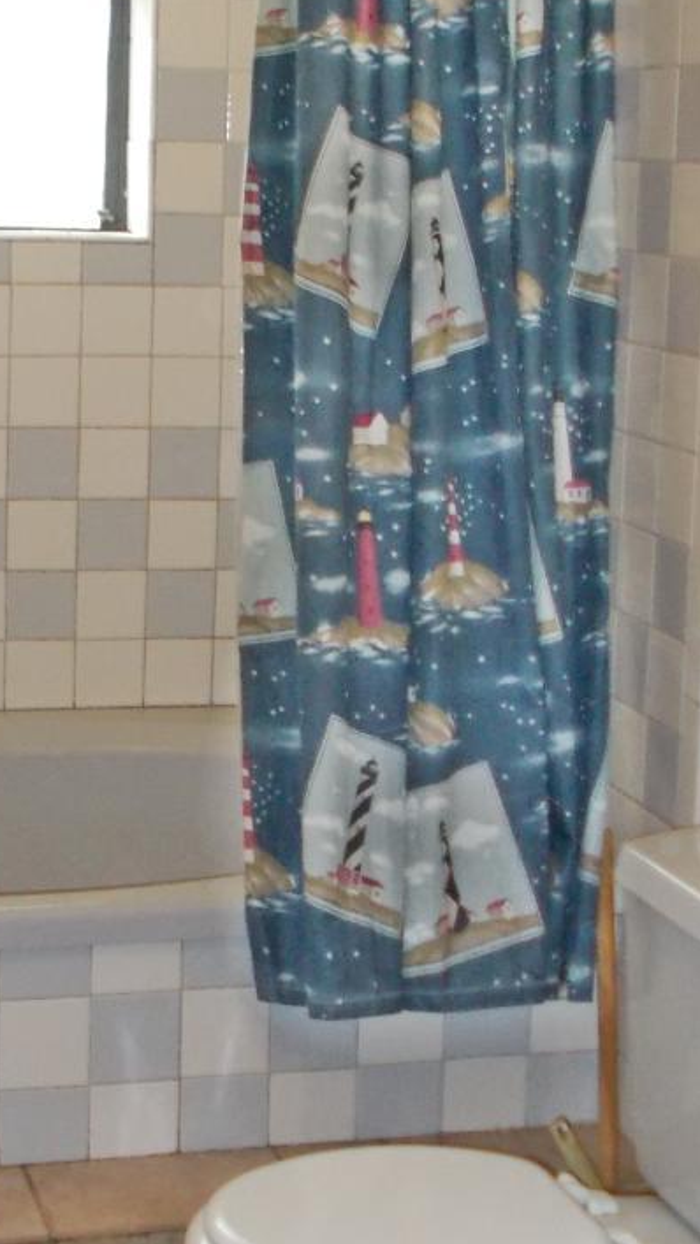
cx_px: 141
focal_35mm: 80
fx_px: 2641
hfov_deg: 15.0
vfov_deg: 26.5
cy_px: 473
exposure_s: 1/25
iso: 200
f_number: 3.2
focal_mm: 4.6
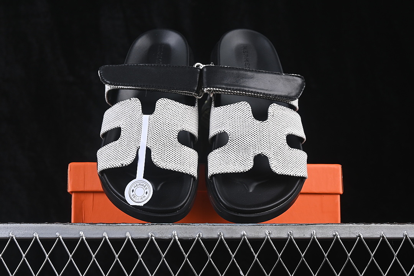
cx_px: 207
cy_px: 138
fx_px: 862
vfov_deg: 18.2
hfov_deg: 27.0
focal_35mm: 75
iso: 160
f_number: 7.1
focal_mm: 50
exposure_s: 1/60
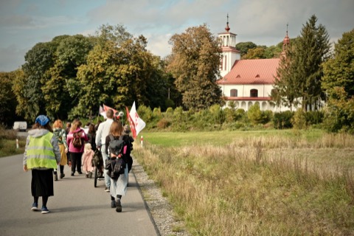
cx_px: 177
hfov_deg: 40.3
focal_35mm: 49
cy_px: 118
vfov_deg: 27.5
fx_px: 482
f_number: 5.6
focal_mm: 32.9
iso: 400
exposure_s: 1/680
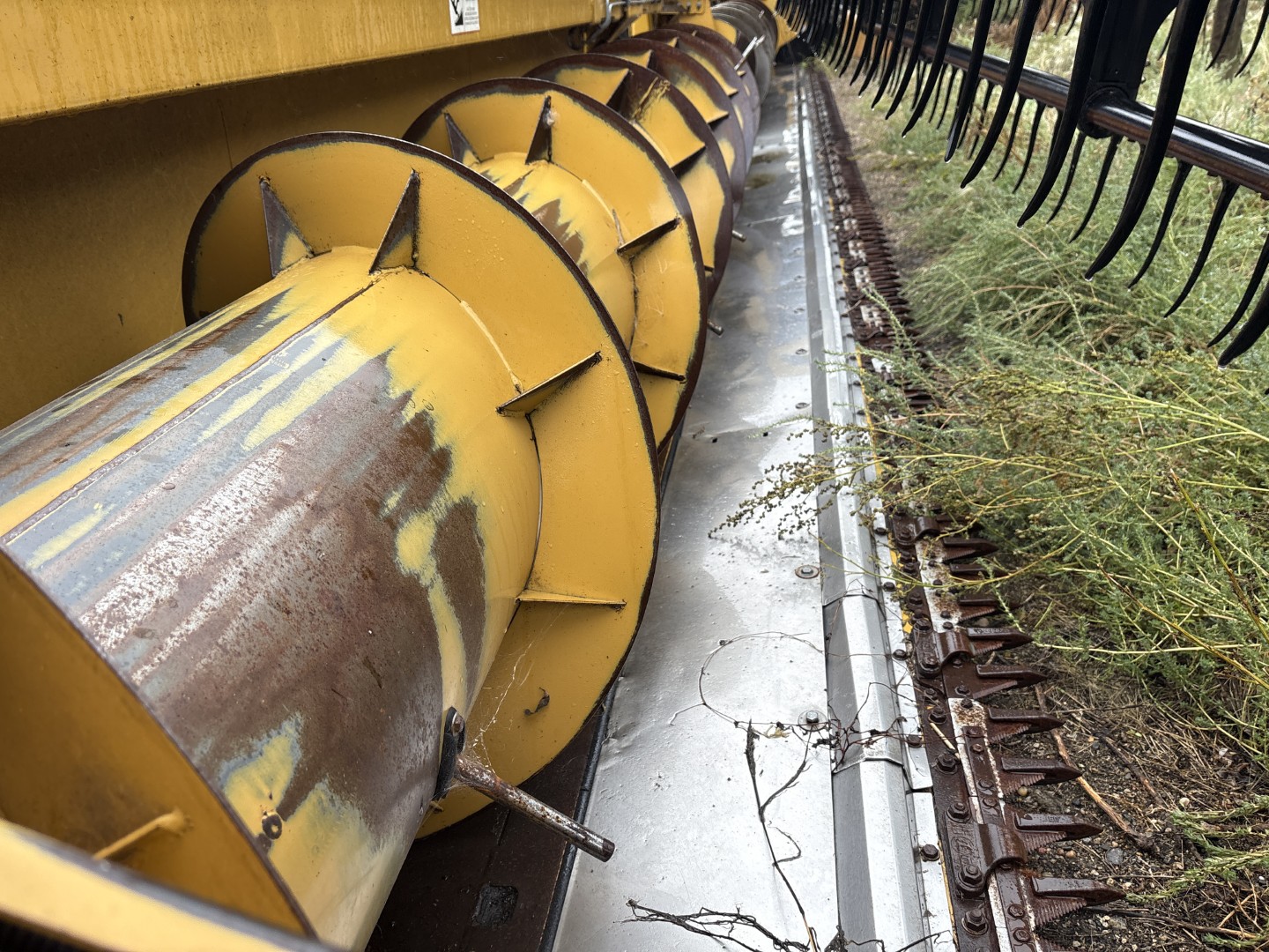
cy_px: 476
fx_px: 953
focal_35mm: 26
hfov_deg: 67.3
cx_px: 634
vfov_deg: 53.1
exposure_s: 1/182
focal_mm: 5.96
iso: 40
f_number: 1.6
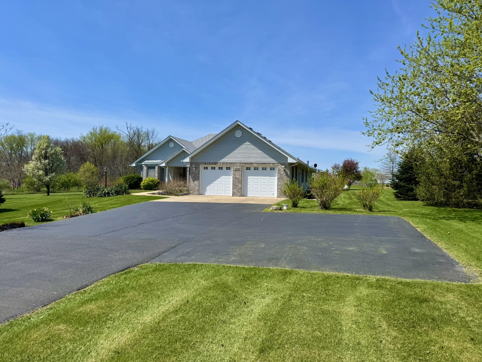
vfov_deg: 56.8
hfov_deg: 71.6
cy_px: 181
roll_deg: -1.5
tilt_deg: +0.2
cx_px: 241
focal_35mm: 24
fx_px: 334
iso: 80
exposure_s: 1/5814
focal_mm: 6.76
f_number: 1.78
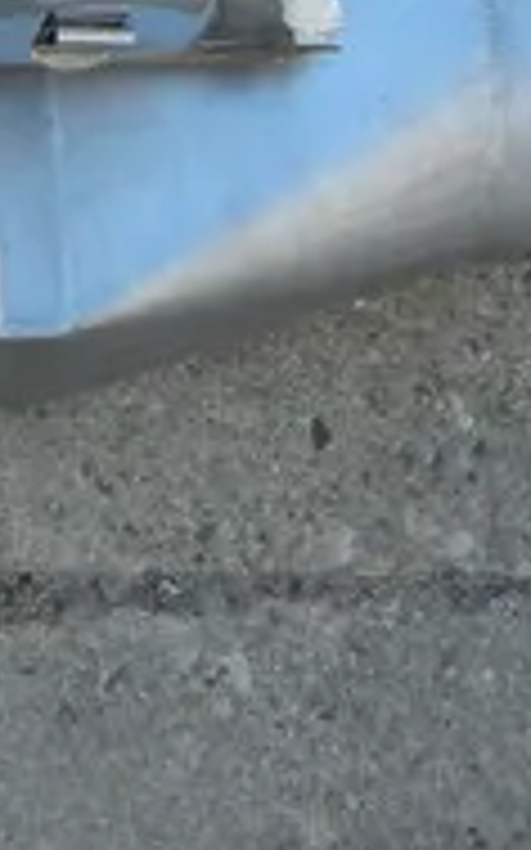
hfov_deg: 8.4
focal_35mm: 147
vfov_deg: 13.7
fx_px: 3406
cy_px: -245
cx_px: -621
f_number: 3
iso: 50
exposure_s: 1/116
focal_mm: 5.8
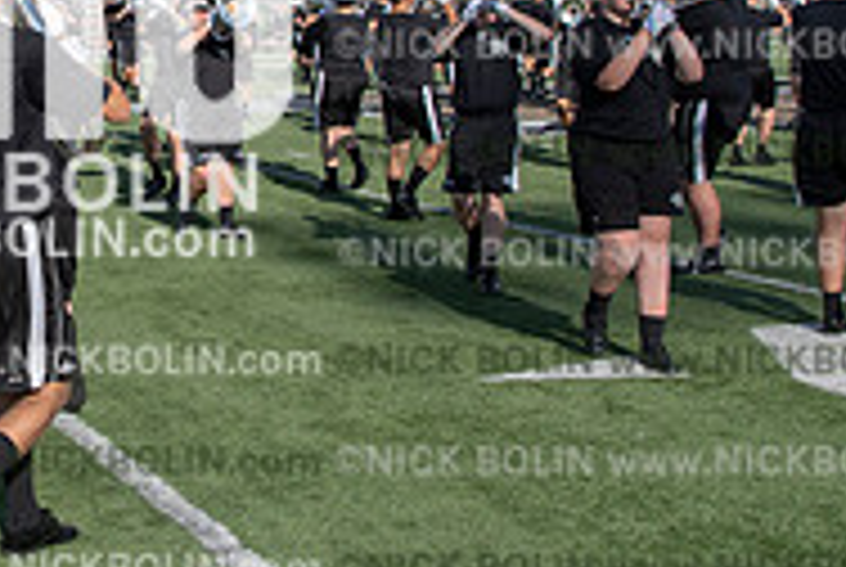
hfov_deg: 25.7
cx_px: -27
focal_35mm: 74
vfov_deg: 18.2
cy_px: 47
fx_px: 1742
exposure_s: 1/640
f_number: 5.6
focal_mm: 24
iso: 100
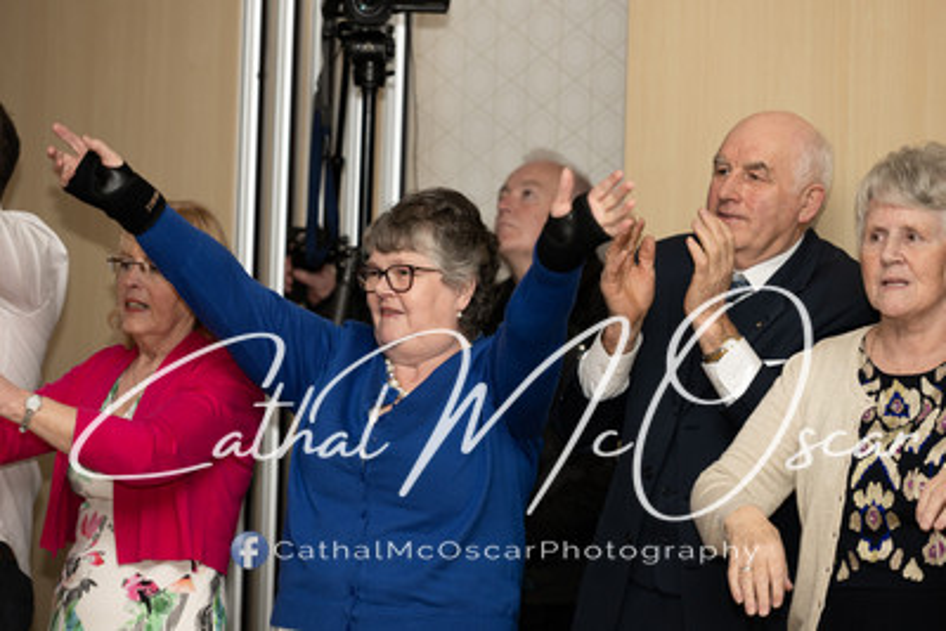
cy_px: 316
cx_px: 473
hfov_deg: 15.2
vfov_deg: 10.2
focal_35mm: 135
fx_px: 3549
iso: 400
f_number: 2.8
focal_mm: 135
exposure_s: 1/200
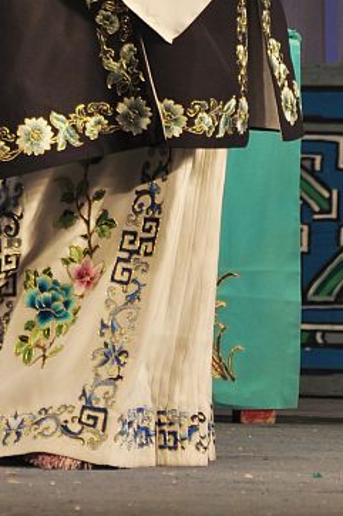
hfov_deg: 2.8
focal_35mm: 487
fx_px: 6966
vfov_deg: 4.2
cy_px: -281
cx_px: 68
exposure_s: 1/160
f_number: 5.6
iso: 200
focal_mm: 98
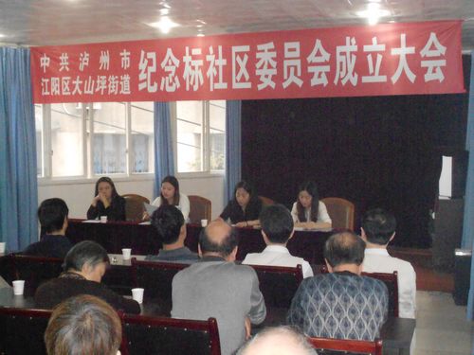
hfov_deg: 38.9
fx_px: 671
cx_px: 237
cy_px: 178
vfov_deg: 29.7
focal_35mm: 49
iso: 1600
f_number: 4.5
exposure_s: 1/60
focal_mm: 8.8
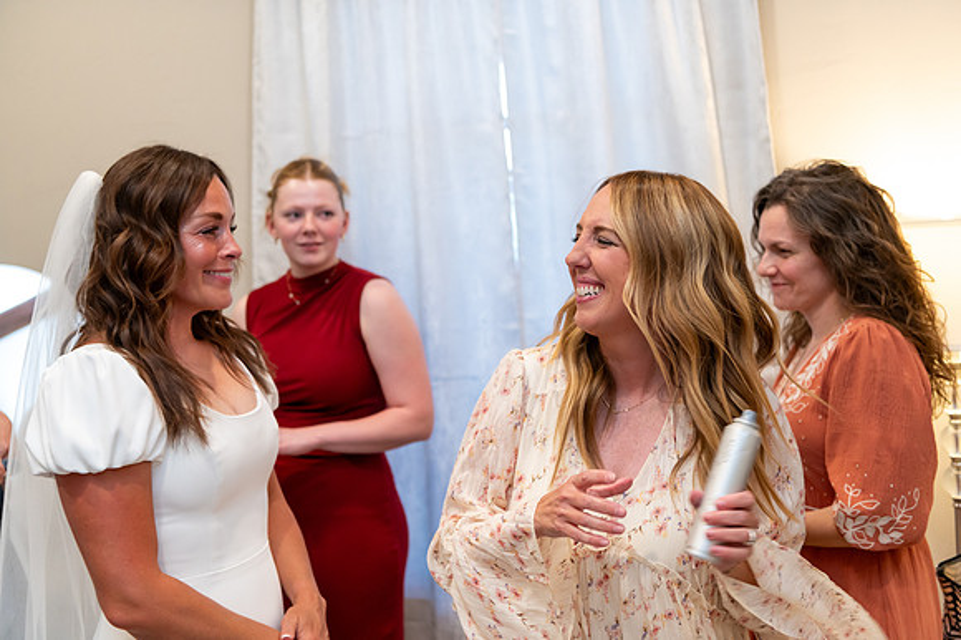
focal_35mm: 42
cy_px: 320
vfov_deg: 31.9
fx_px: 1120
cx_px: 480
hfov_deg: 46.4
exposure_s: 1/250
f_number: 2.8
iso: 2500
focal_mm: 42
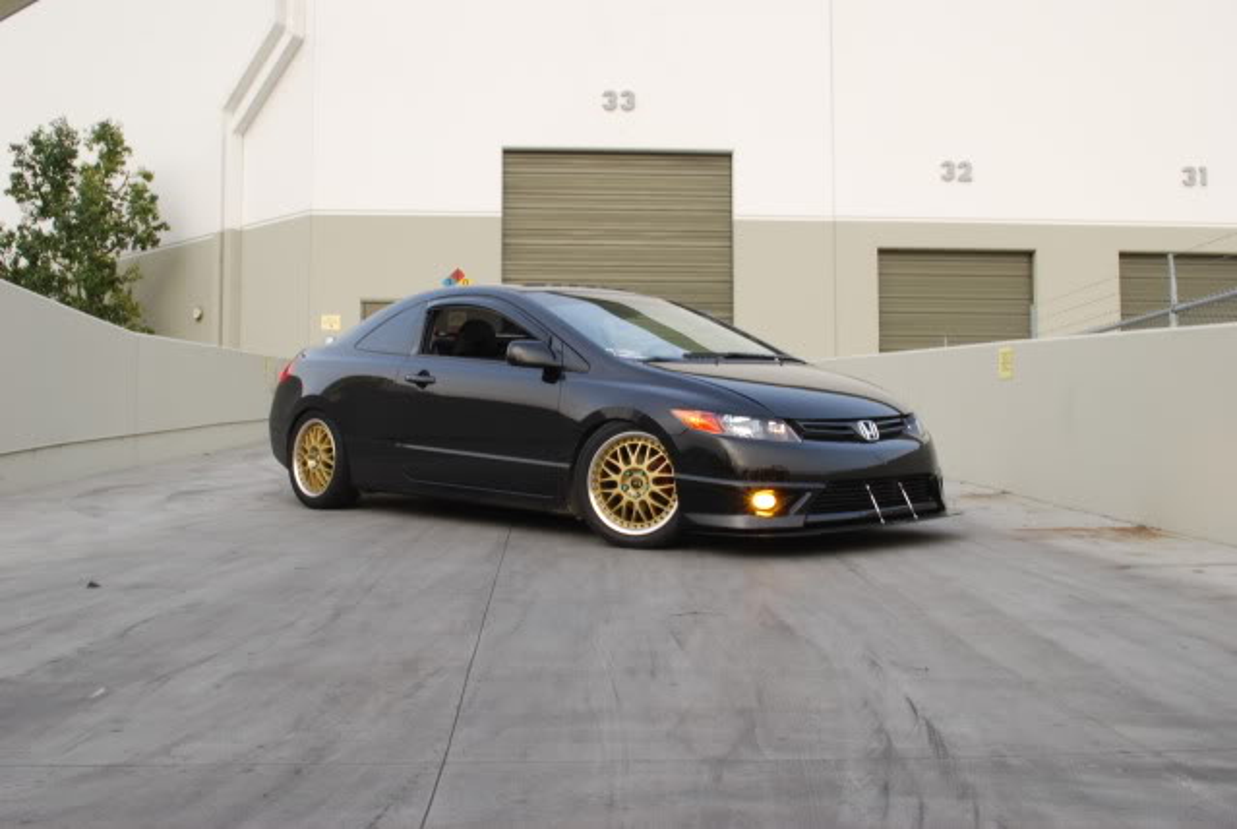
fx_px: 1342
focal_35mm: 39
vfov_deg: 34.3
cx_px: 618
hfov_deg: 49.5
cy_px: 414
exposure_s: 1/2
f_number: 20
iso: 100
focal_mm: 26
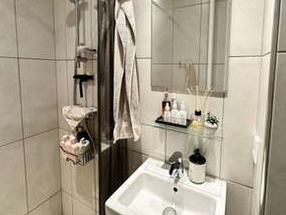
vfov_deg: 70.5
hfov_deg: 87.1
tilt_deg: -4.9
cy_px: 81
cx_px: 164
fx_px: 149
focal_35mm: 18
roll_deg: -1.0
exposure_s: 1/50
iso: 200
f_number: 2.2
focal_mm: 2.22
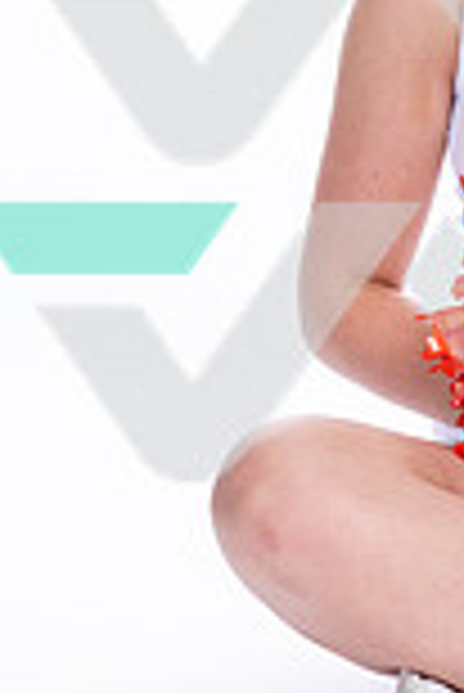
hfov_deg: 7.8
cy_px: 27
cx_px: 640
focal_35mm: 175
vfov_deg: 11.6
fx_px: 3375
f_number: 5.6
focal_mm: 60
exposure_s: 1/250
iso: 400
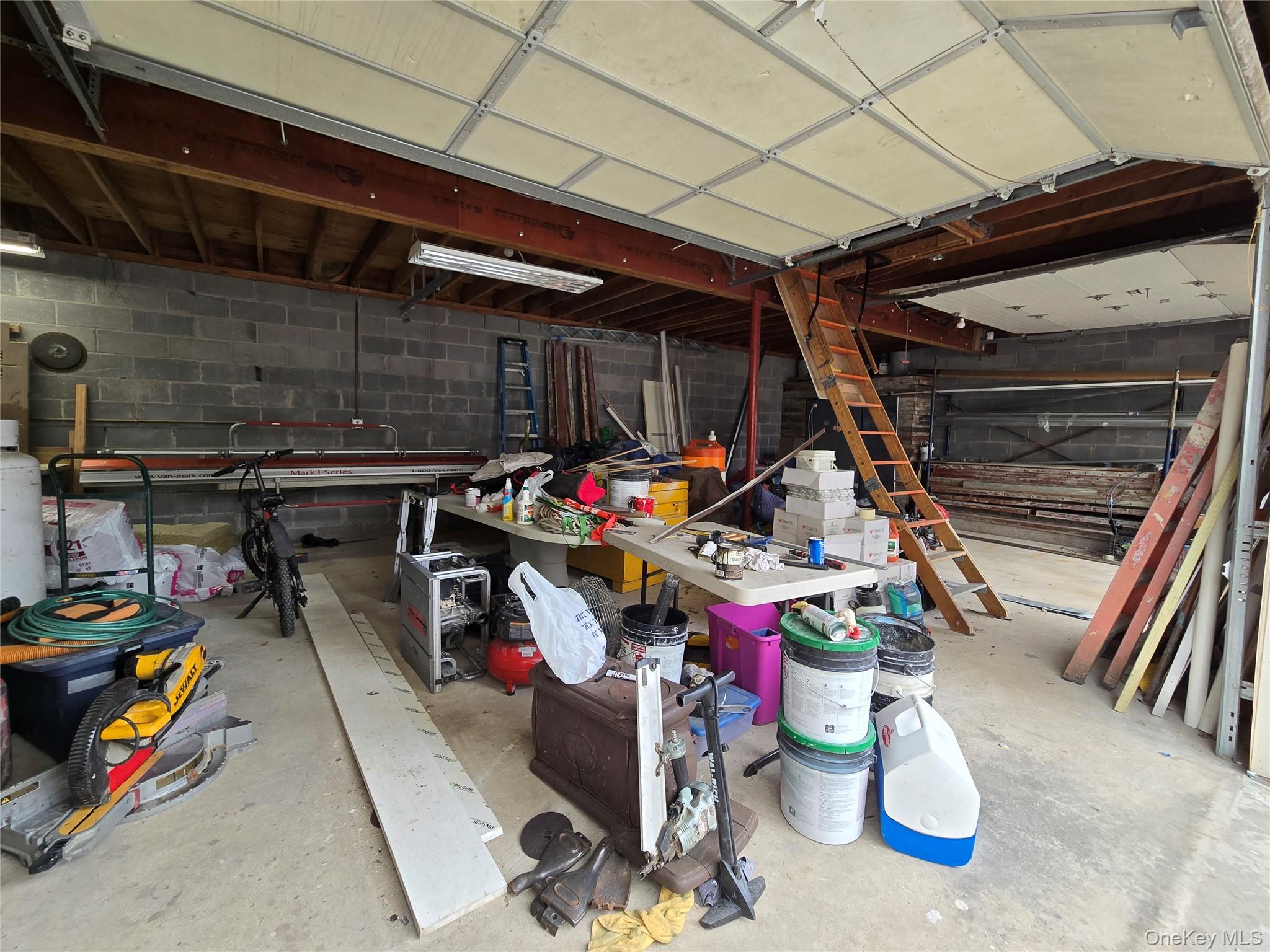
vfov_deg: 89.9
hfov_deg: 106.2
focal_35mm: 13
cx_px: 635
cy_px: 476
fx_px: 477
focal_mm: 2.2
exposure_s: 1/60
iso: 50
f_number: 2.2
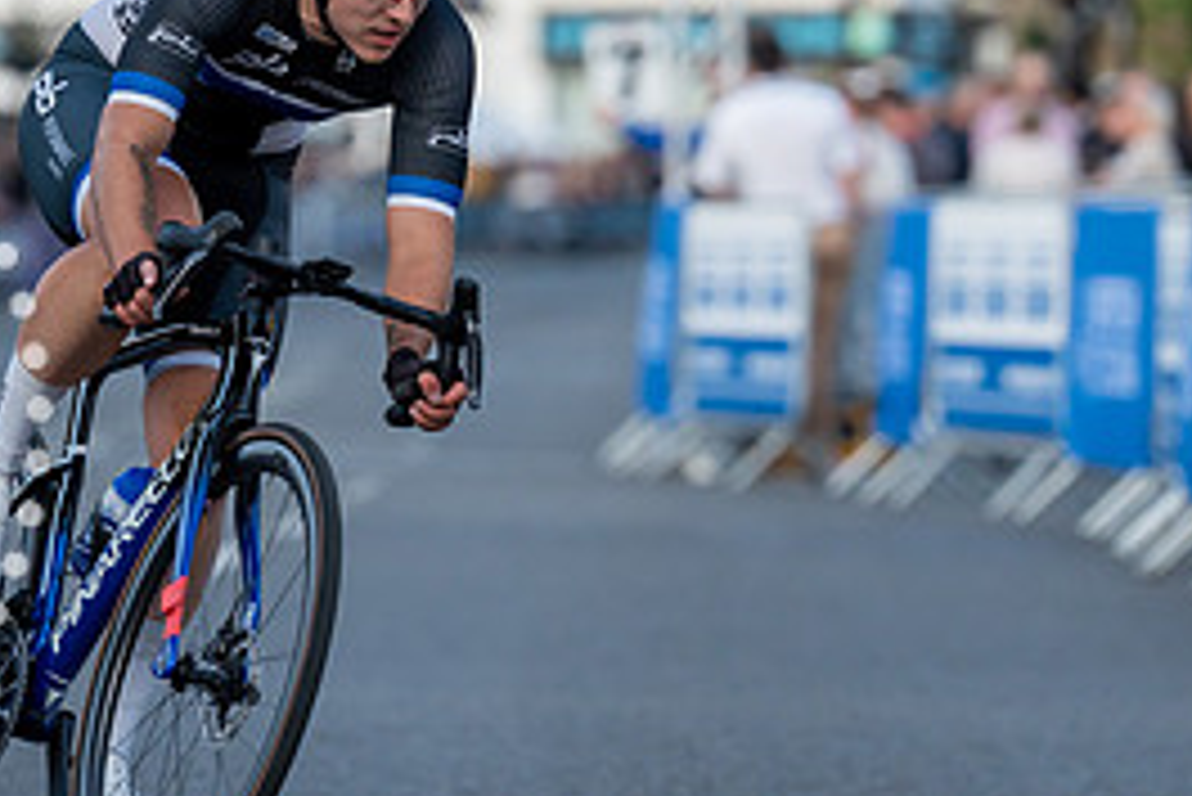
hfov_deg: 5.4
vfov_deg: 3.6
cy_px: 187
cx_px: 328
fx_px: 12688
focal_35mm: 383
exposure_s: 1/800
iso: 1000
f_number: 3.2
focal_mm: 175
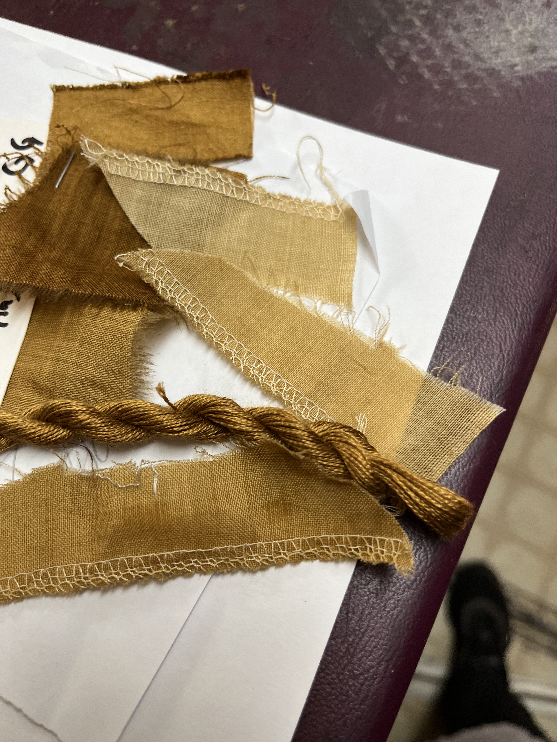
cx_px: 278
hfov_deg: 53.1
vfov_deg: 67.3
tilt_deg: -71.6
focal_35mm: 26
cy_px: 371
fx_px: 558
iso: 125
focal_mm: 5.1
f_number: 1.6
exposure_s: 1/120
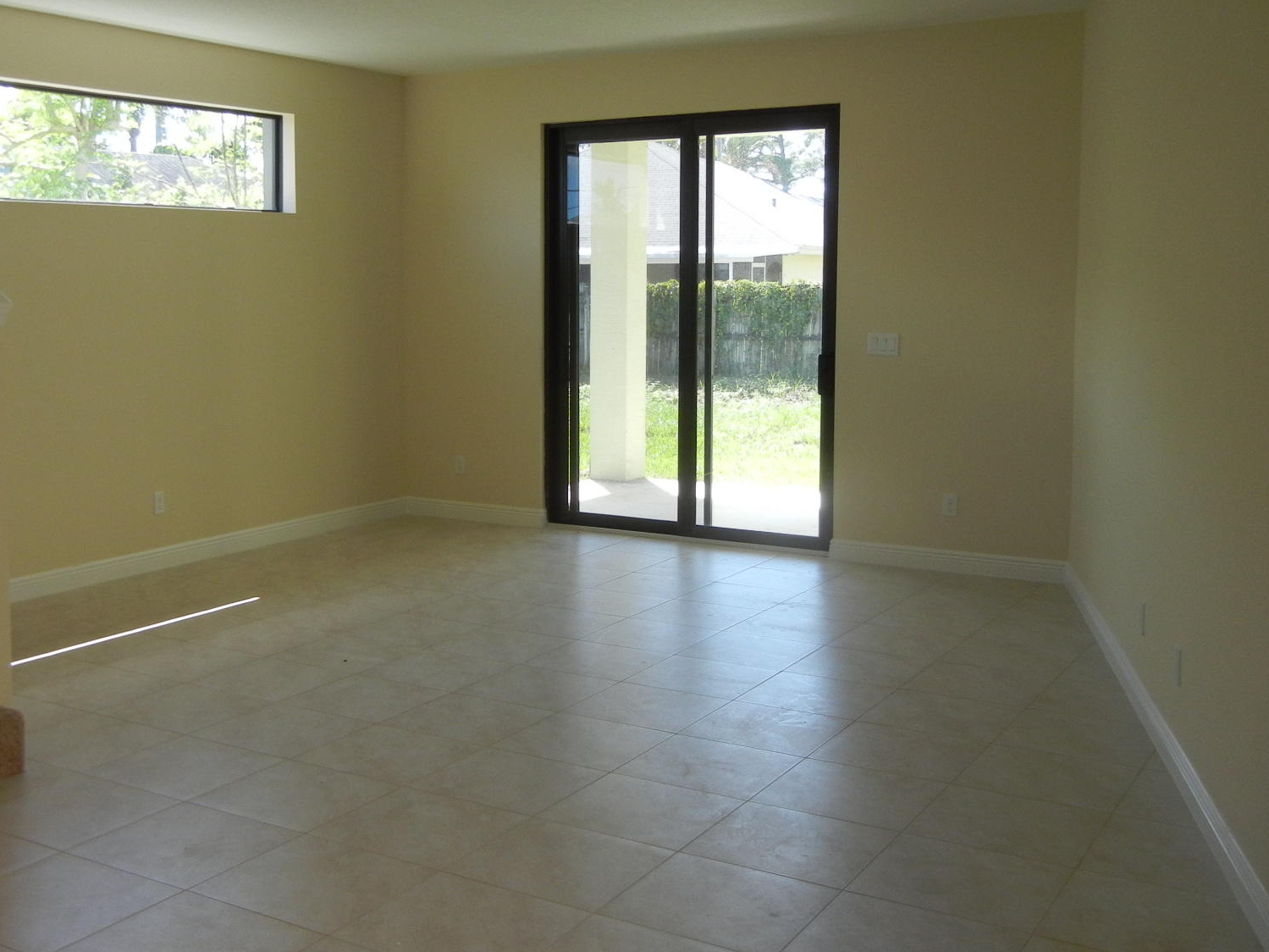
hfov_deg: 45.4
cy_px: 409
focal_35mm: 41
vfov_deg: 35.1
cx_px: 476
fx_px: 1503
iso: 160
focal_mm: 5.4
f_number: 3.5
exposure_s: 1/110
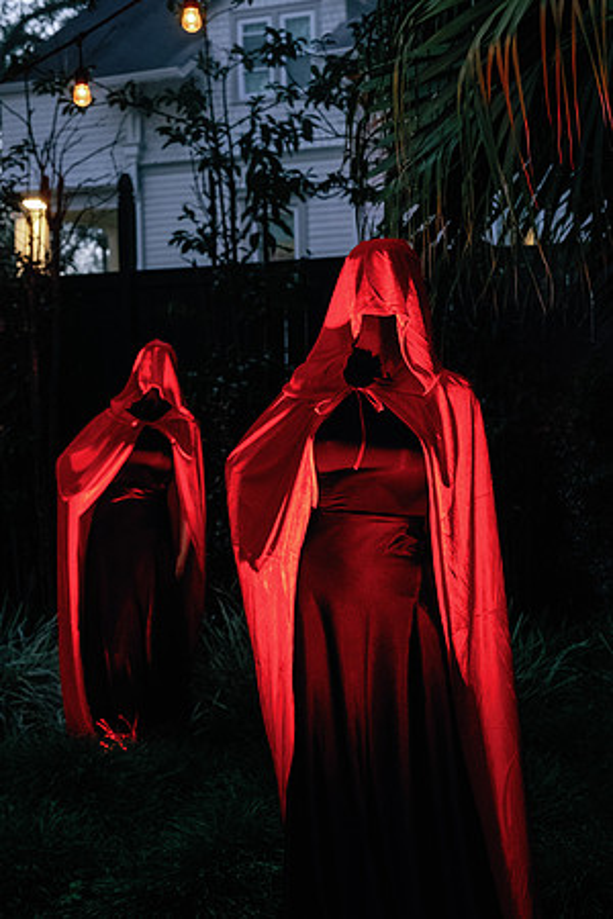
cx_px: 306
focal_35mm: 68
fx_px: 1737
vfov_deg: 29.7
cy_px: 460
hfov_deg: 20.0
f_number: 5.6
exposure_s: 1/125
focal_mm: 45.5
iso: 5000
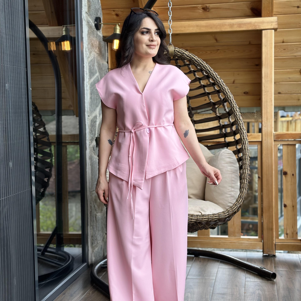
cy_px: 166
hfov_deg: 30.0
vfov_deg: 30.0
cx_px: 150
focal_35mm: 57
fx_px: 561
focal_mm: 6.86
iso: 80
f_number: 1.78
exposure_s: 1/506
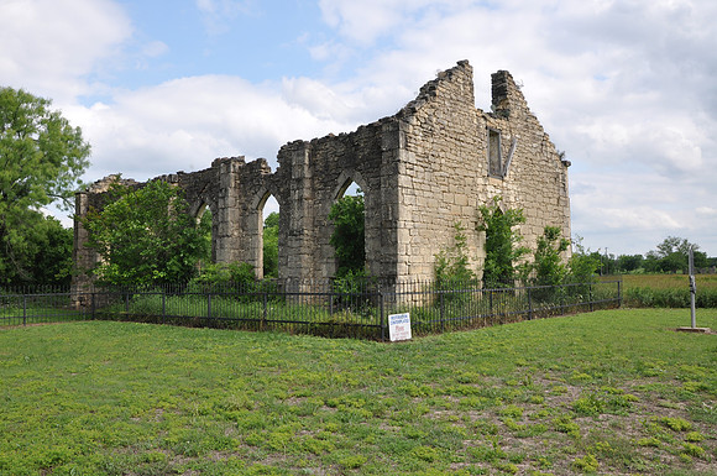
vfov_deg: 41.6
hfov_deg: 59.6
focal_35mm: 32
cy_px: 238
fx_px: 626
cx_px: 358
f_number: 10
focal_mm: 21
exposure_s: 1/100
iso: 200
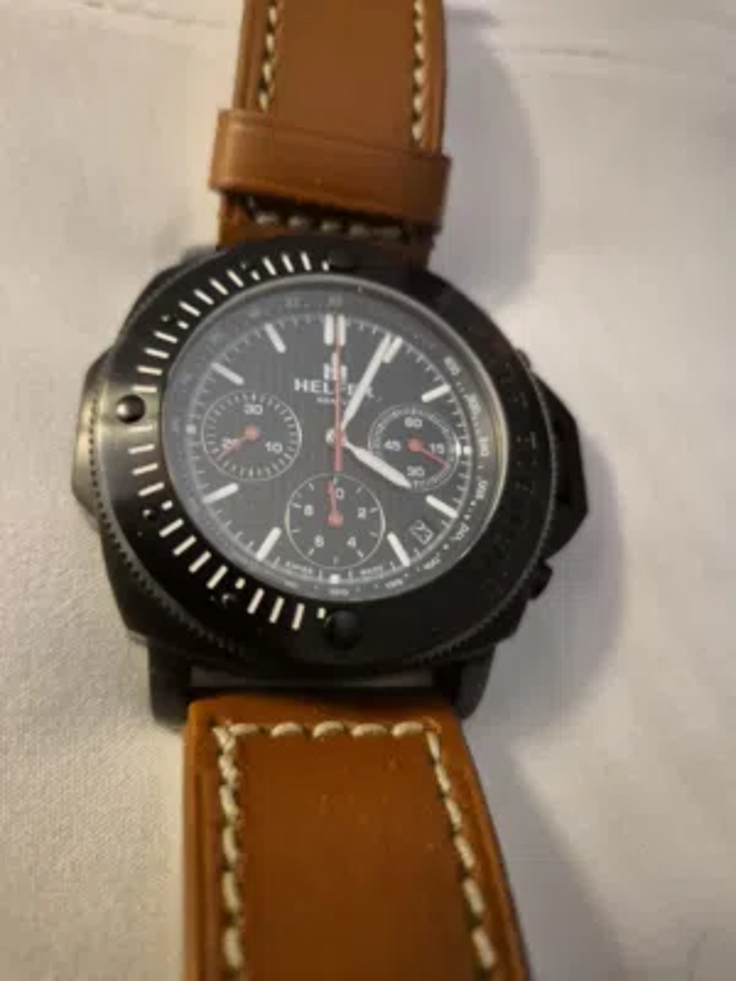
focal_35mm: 23
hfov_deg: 58.9
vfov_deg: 73.9
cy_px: 490
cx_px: 368
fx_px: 652
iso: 2000
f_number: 1.8
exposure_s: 1/100
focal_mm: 5.4
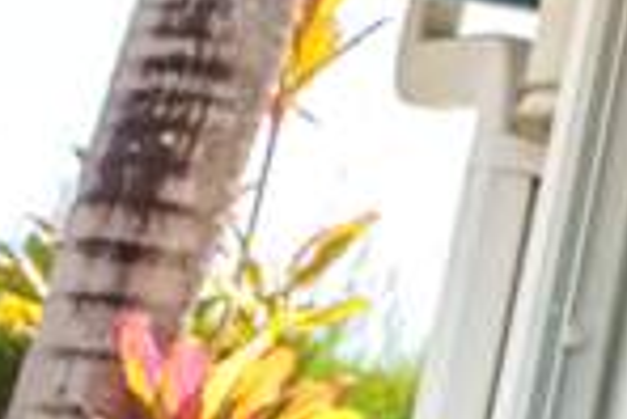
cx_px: 1601
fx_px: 2563
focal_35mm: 147
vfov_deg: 8.4
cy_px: -681
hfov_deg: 11.2
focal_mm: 27
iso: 320
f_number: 6.3
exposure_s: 1/800
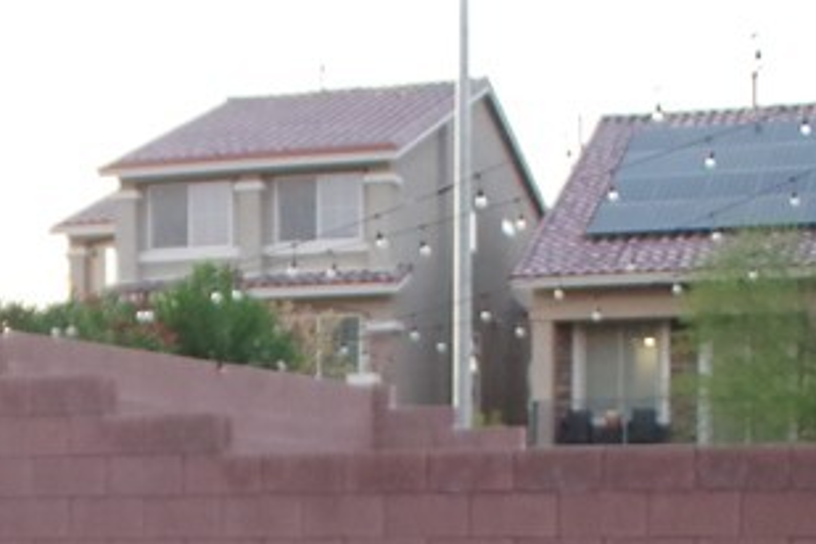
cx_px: 34
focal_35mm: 95
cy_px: 718
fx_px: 2153
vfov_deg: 13.8
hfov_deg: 20.9
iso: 1600
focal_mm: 18
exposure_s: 1/50
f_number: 3.5
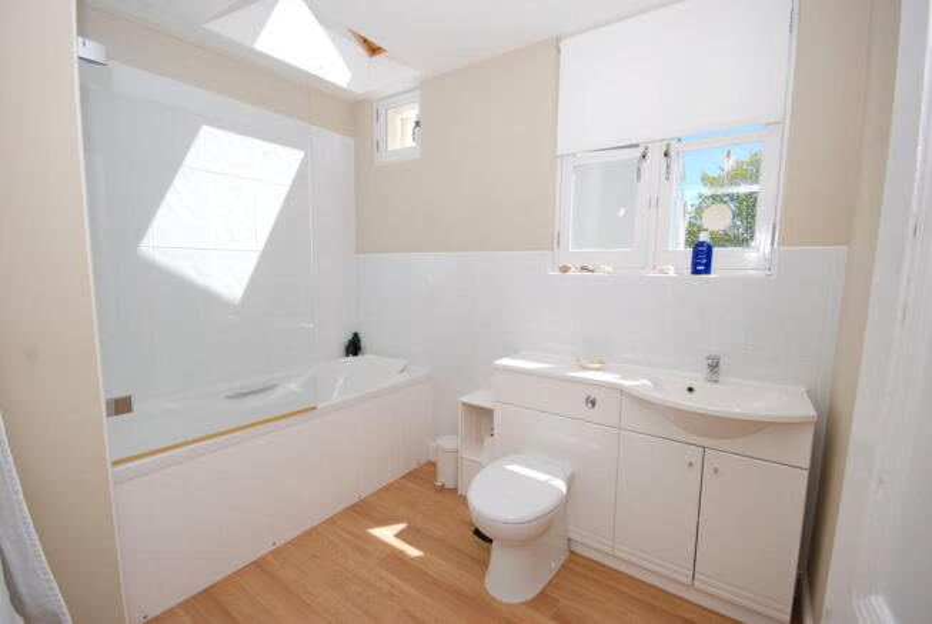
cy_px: 312
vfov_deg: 77.5
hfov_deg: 100.3
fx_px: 389
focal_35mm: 15
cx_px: 466
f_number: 5.6
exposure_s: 1/125
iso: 100
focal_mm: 10
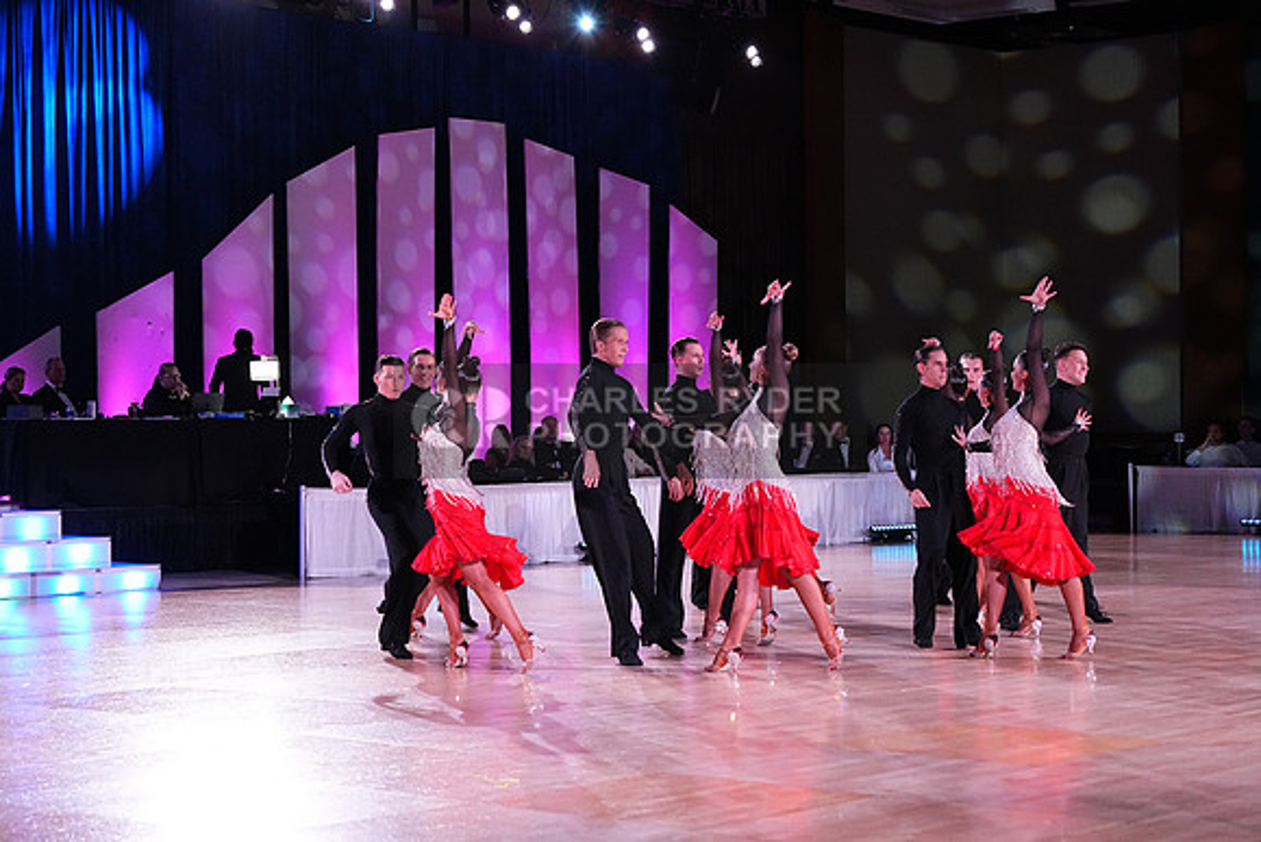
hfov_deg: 28.1
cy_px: 421
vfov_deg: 18.9
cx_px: 630
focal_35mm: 72
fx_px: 2522
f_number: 5
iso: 5000
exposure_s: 1/320
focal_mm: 72
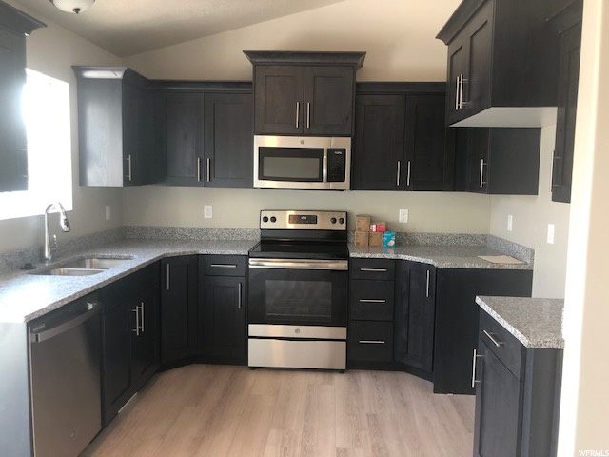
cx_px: 304
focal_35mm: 28
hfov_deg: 63.4
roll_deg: -1.0
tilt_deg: -2.9
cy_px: 228
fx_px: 493
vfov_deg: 49.7
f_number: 1.8
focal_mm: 4
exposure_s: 1/30
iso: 40
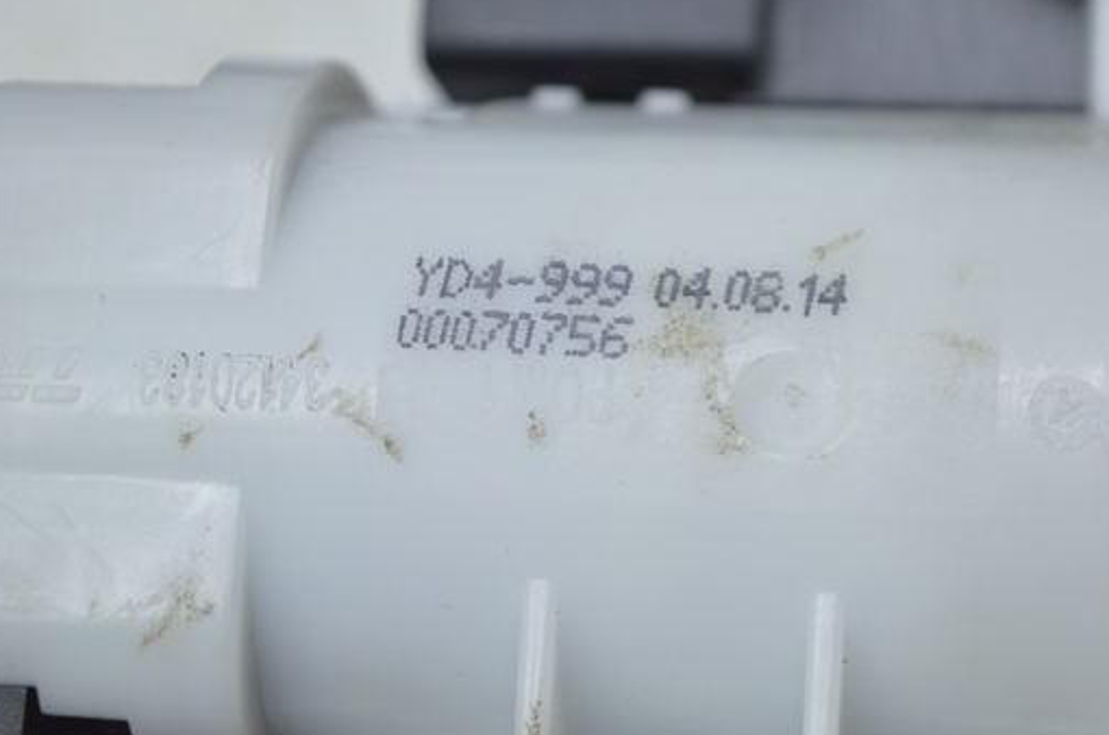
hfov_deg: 19.7
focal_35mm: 104
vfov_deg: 13.2
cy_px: 342
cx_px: 613
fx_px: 3186
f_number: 5.6
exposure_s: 1/40
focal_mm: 55
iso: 400
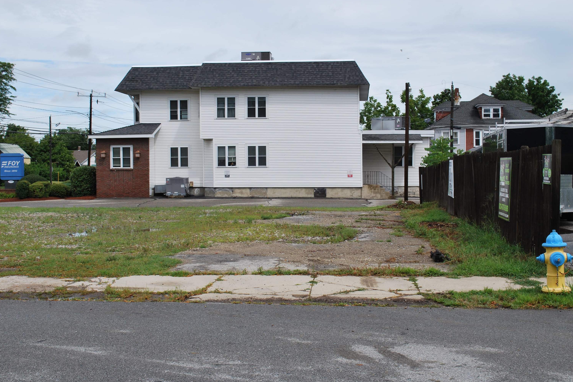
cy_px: 190
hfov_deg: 42.7
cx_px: 288
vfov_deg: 29.2
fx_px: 732
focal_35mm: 46
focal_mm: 30
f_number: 8
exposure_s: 1/250
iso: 100
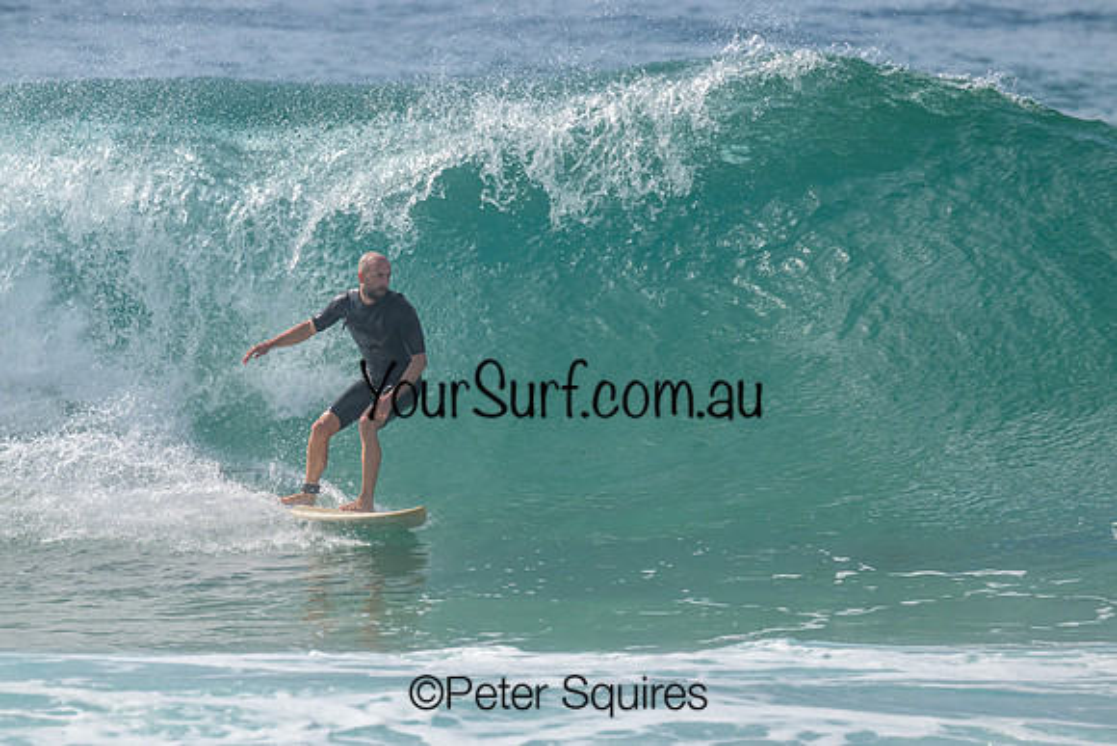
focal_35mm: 717
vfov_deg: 1.9
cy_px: 347
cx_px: 458
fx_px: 22246
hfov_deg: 2.9
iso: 640
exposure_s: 1/2000
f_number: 11
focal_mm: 600
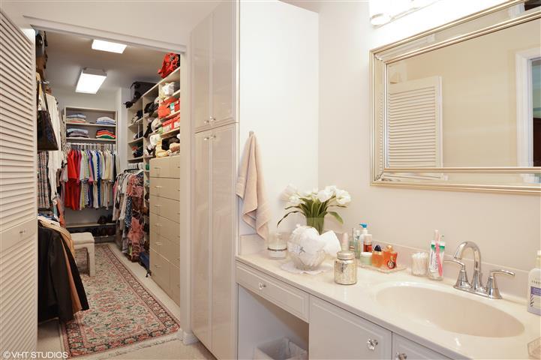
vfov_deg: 56.1
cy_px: 180
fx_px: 338
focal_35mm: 22
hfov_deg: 77.3
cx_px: 270
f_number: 11
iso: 200
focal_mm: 15
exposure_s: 1/4
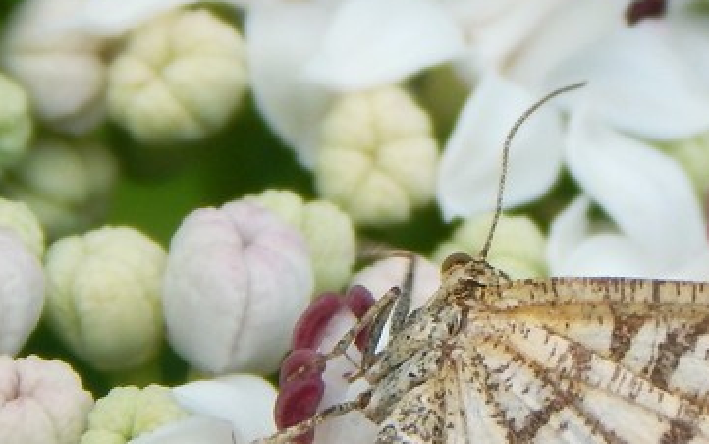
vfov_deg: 3.3
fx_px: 7752
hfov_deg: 5.2
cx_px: 598
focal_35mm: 401
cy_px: 413
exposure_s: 1/500
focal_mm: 28.7
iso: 125
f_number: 5.1
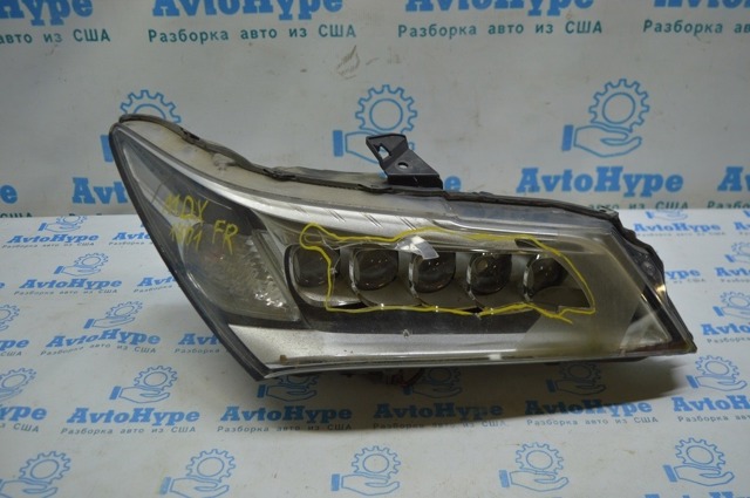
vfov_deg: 36.8
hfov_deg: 53.2
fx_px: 749
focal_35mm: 36
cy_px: 249
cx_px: 375
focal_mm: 24
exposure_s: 1/125
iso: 400
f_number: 4
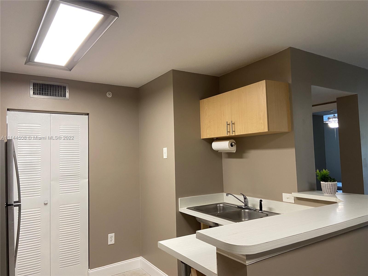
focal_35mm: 26
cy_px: 138
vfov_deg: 53.1
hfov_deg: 67.3
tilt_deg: +3.4
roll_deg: +1.9
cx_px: 184
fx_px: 276
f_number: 1.8
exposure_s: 1/60
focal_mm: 4.25
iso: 125
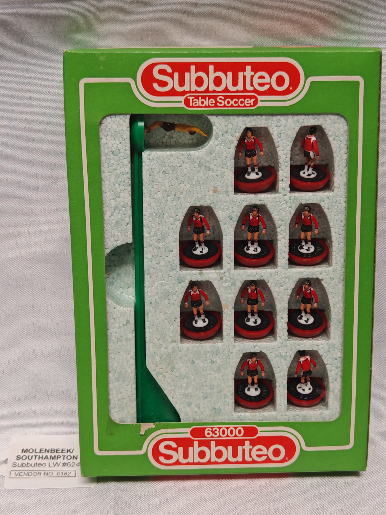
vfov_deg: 35.5
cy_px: 258
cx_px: 193
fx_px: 803
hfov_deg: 27.0
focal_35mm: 54
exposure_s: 1/170
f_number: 1.9
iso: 50
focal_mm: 6.67
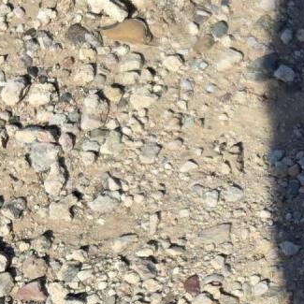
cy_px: 254
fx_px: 1242
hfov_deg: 12.8
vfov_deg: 13.9
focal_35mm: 125
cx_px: 530
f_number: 1.8
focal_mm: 5.4
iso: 32
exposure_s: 1/2921
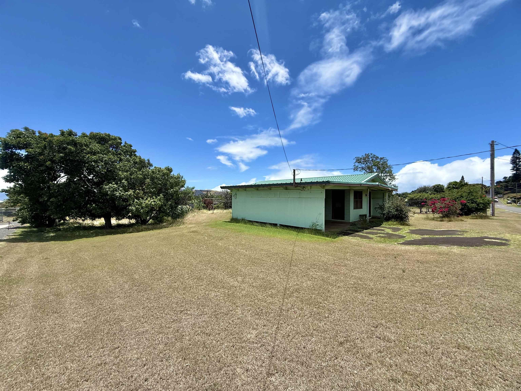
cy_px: 196
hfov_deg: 102.1
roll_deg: -1.1
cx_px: 260
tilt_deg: +1.1
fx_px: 211
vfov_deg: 85.7
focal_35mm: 14
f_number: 2.2
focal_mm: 2.22
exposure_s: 1/2506
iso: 50
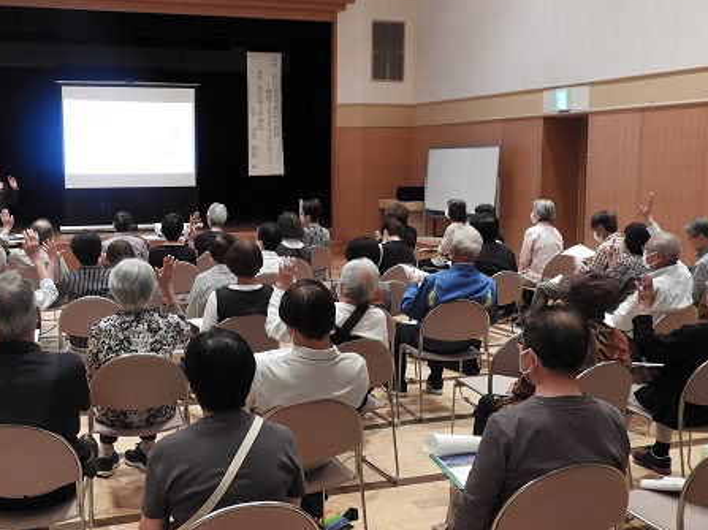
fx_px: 879
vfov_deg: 33.6
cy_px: 266
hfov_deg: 43.5
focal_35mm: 43
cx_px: 265
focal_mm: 5.4
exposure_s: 1/30
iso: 400
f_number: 3.5
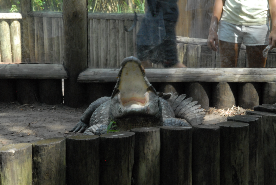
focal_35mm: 112
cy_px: 92
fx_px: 864
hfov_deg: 18.2
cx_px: 138
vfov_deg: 12.2
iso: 1100
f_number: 25
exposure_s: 1/50
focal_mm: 75
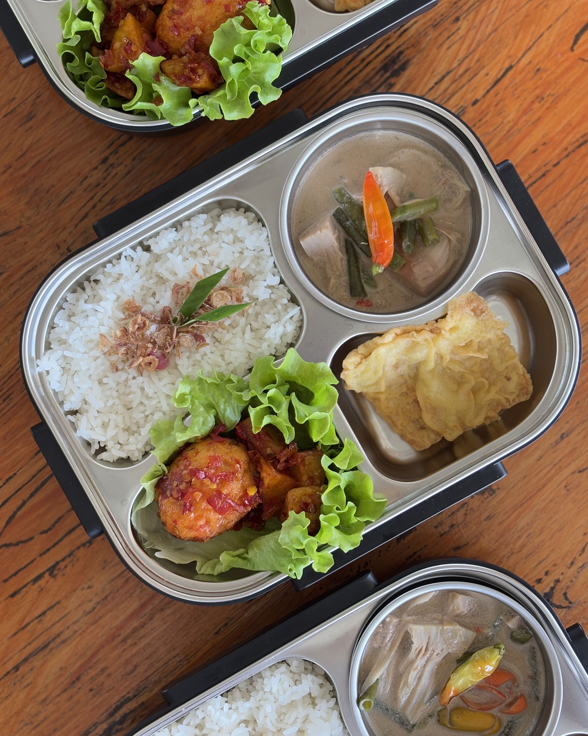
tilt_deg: -88.5
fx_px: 1196
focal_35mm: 55
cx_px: 296
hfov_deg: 27.6
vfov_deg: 34.1
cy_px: 363
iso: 50
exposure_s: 1/100
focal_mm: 5.96
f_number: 1.6
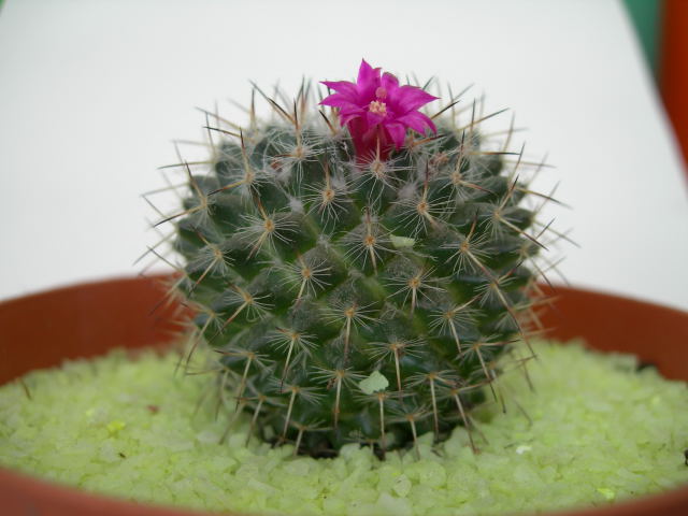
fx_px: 755
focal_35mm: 38
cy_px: 258
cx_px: 344
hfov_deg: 49.0
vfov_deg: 37.7
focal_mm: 7.8
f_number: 2.8
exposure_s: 1/69.6
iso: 50
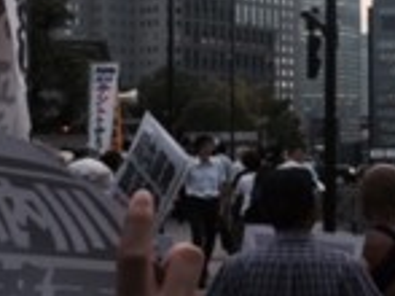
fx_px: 1015
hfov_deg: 19.6
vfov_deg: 16.5
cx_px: 562
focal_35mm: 89
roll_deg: +0.3
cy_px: 89
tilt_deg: +4.3
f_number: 2.2
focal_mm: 4.15
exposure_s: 1/60
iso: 32
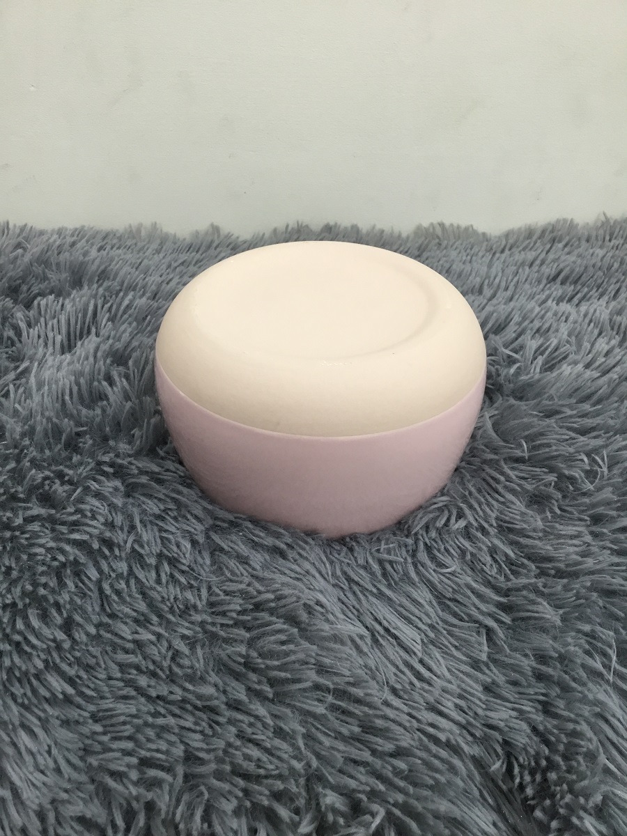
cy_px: 418
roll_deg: -0.6
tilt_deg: -39.4
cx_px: 314
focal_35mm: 31
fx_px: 749
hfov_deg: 45.4
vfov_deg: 58.4
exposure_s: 1/33
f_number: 2.4
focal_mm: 3.3
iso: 100
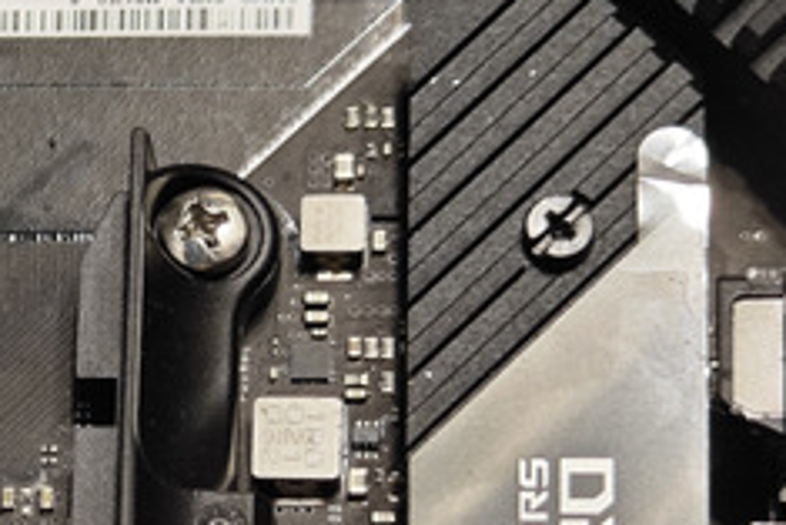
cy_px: 448
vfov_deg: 5.5
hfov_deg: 8.1
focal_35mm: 252
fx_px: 5505
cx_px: -80
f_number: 1.8
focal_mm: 9.87
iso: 640
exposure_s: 1/89.8
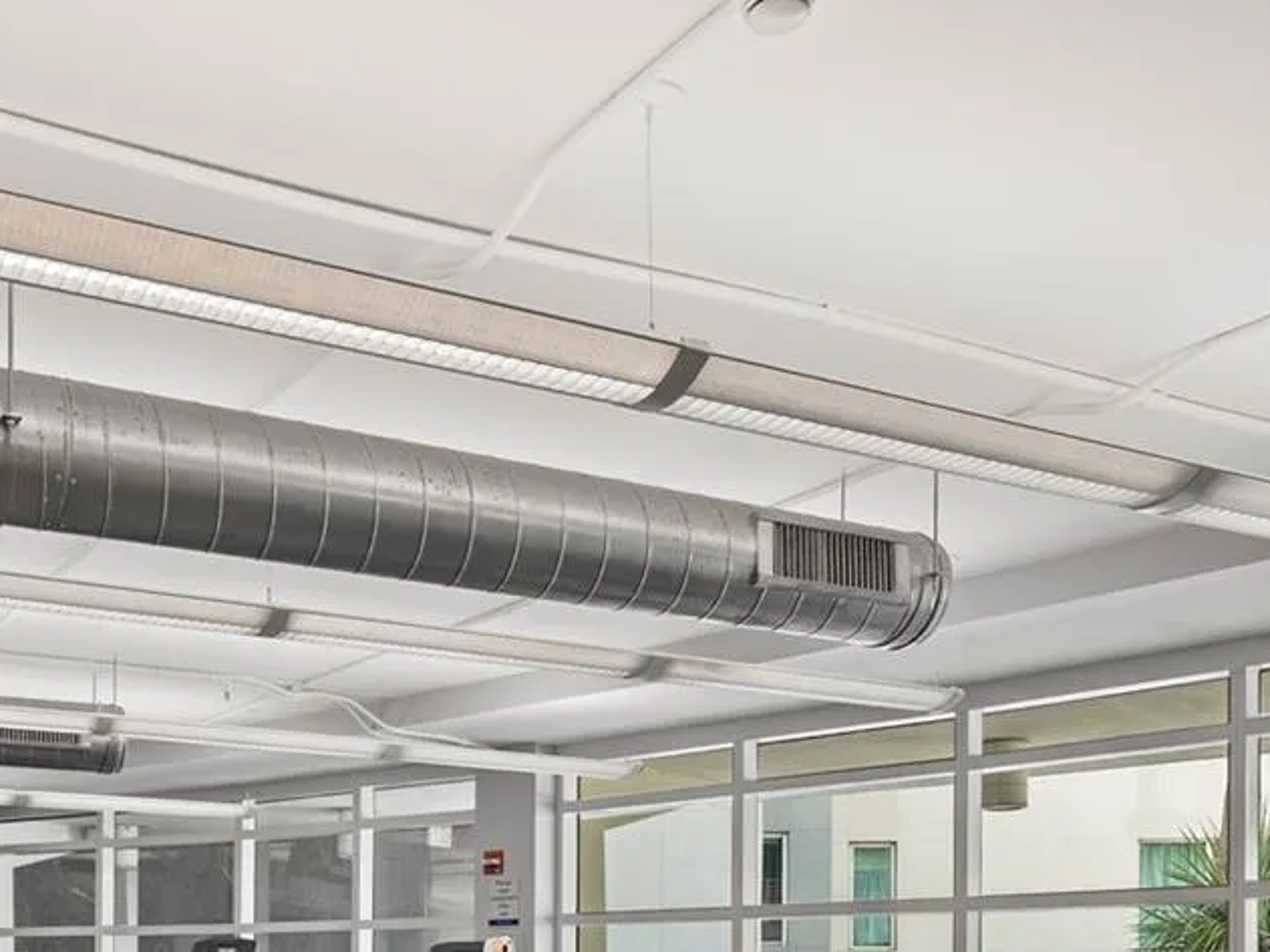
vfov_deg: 32.9
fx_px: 1431
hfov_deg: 46.6
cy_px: 1010
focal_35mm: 39
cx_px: 366
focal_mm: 16
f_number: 4
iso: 250
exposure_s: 1/15
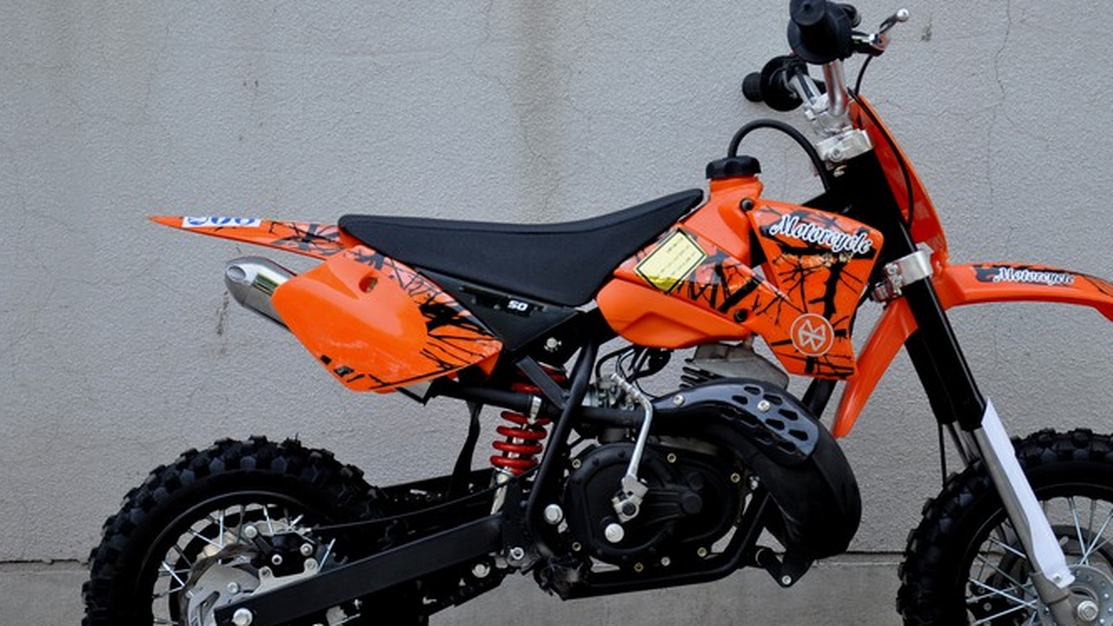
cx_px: 631
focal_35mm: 79
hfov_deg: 26.8
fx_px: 2331
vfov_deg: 15.3
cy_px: 371
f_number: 4.8
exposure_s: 1/80
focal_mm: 42
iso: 200
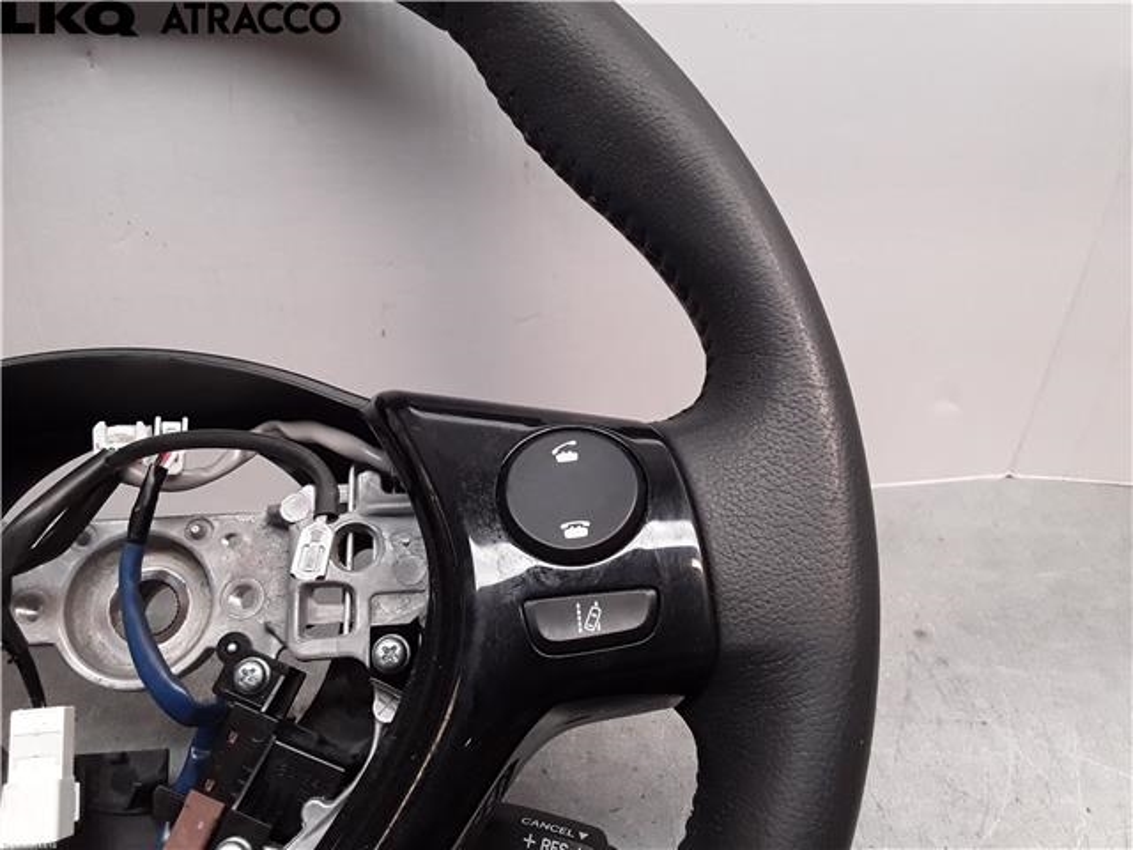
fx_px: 916
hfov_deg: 63.4
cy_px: 425
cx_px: 566
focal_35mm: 28
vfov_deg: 49.7
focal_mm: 2.91
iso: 100
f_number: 1.9
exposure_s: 1/100
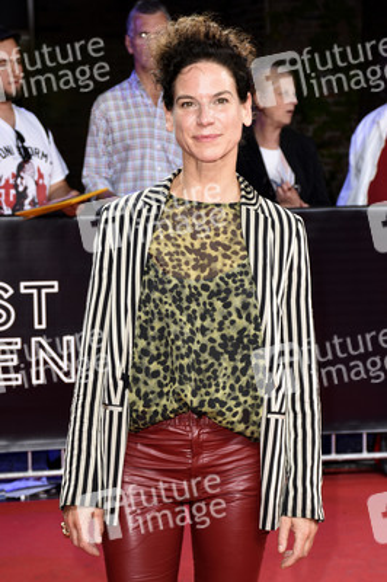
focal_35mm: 93
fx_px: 1502
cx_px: 194
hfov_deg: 14.7
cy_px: 291
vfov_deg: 21.9
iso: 400
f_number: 6.3
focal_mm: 62
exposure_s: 1/160
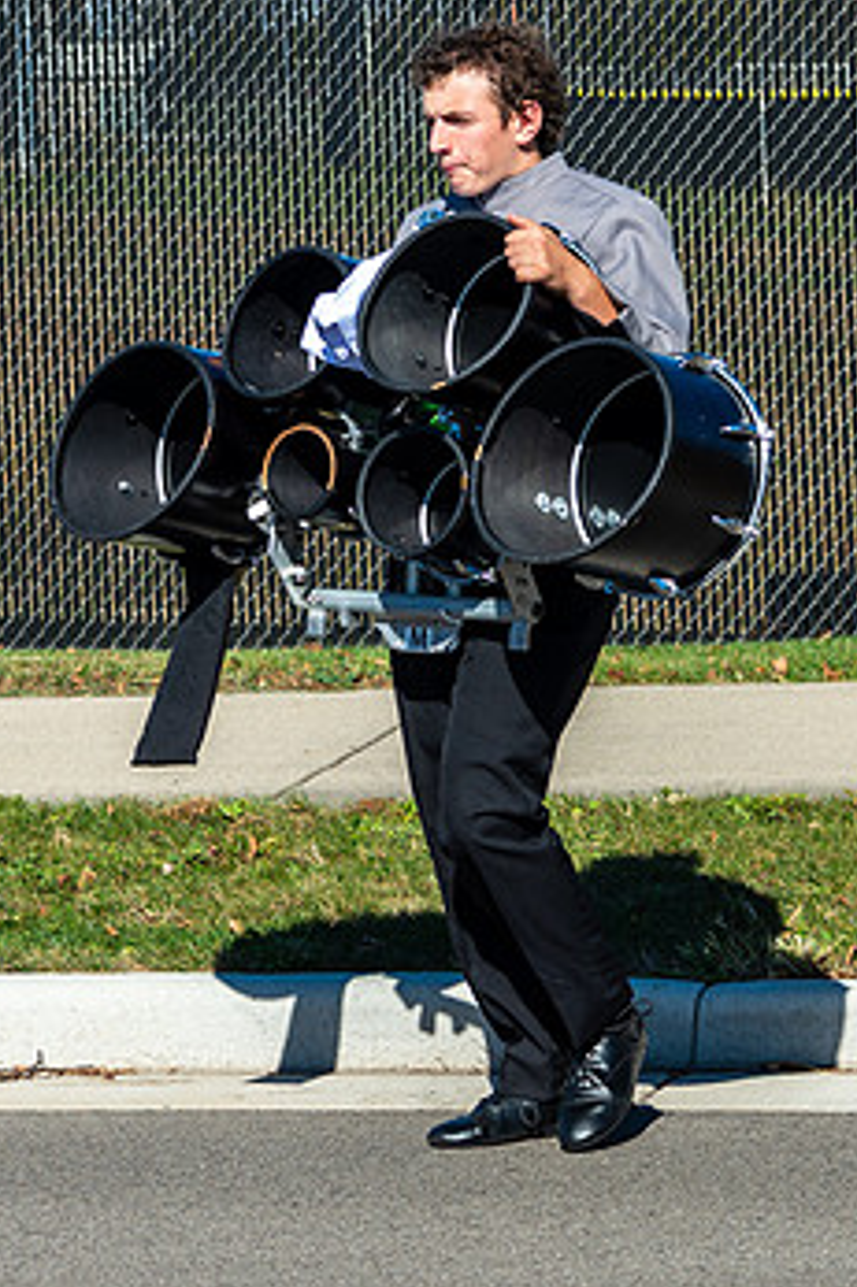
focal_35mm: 156
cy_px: 489
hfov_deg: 8.8
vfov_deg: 13.2
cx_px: 531
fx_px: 5576
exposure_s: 1/1250
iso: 320
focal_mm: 70
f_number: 6.3
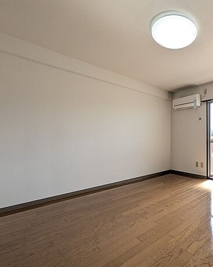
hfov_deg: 63.4
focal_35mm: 19
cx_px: 177
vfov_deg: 83.3
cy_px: 136
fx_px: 150
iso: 49
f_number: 2.2
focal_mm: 1.83
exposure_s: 1/139
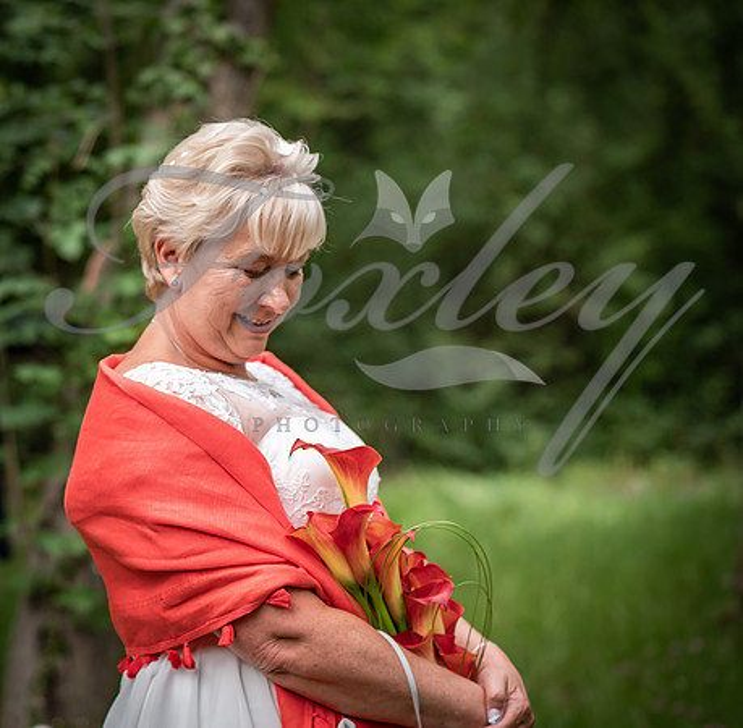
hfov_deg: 15.0
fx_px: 2817
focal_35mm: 117
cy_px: 303
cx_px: 224
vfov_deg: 14.7
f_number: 1.6
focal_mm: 43
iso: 100
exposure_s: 1/1600
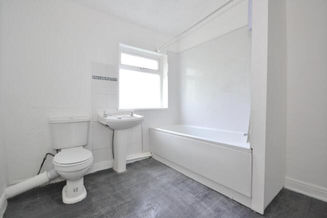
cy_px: 109
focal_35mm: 15
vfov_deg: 77.4
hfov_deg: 100.4
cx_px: 164
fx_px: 136
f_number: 4
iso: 400
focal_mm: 10
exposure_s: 1/60
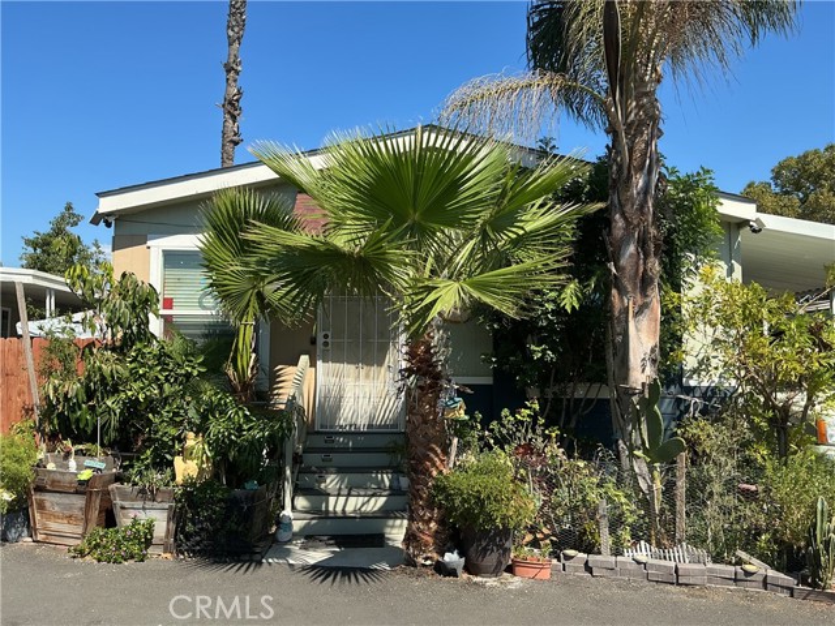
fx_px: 700
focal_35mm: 29
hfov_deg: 61.7
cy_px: 313
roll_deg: +0.6
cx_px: 418
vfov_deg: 48.2
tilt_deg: +4.8
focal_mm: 3
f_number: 1.8
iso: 25
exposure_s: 1/1195
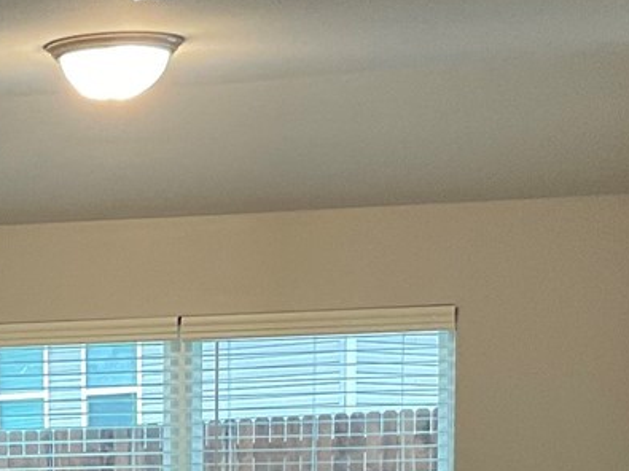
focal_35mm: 141
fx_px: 2561
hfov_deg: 13.4
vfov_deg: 10.2
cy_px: 706
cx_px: -228
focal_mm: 3
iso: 80
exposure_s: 1/60
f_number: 1.8
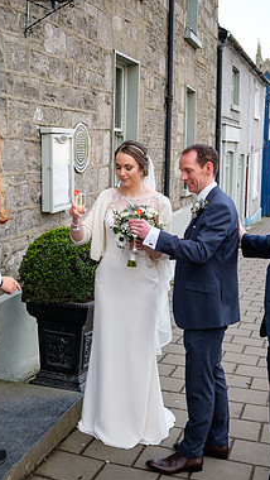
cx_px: 96
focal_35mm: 45
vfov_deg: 45.3
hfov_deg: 26.4
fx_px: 572
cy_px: 201
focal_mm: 16
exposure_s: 1/250
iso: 200
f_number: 3.6
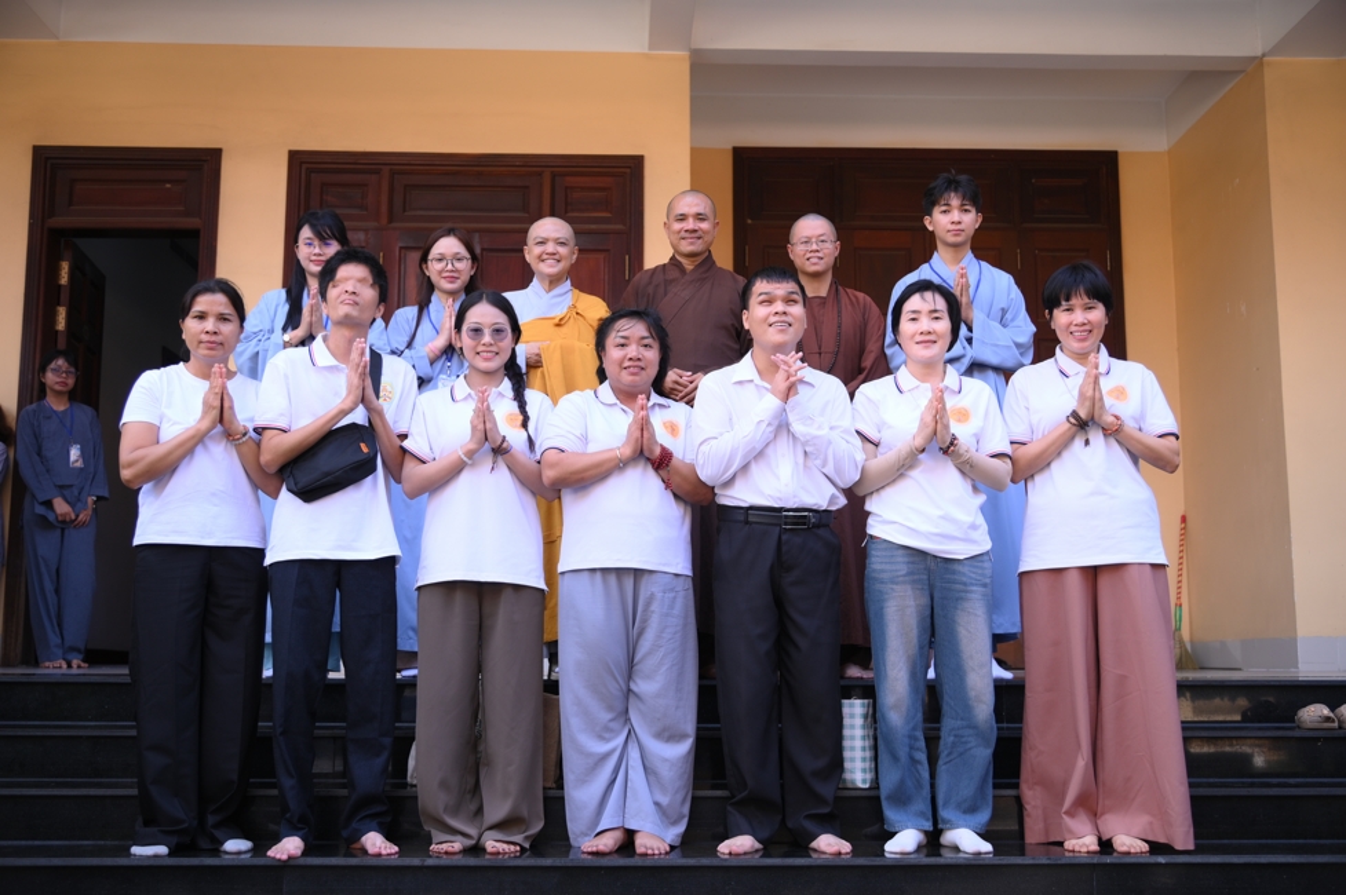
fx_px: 1420
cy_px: 448
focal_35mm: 38
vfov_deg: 35.0
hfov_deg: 50.7
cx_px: 673
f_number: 4
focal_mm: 38
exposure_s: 1/400
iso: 320
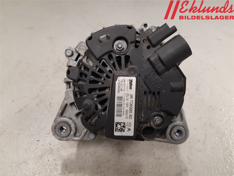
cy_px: 88
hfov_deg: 67.3
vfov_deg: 53.1
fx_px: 176
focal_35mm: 26
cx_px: 117
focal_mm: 3.93
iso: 200
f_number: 1.7
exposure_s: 1/50
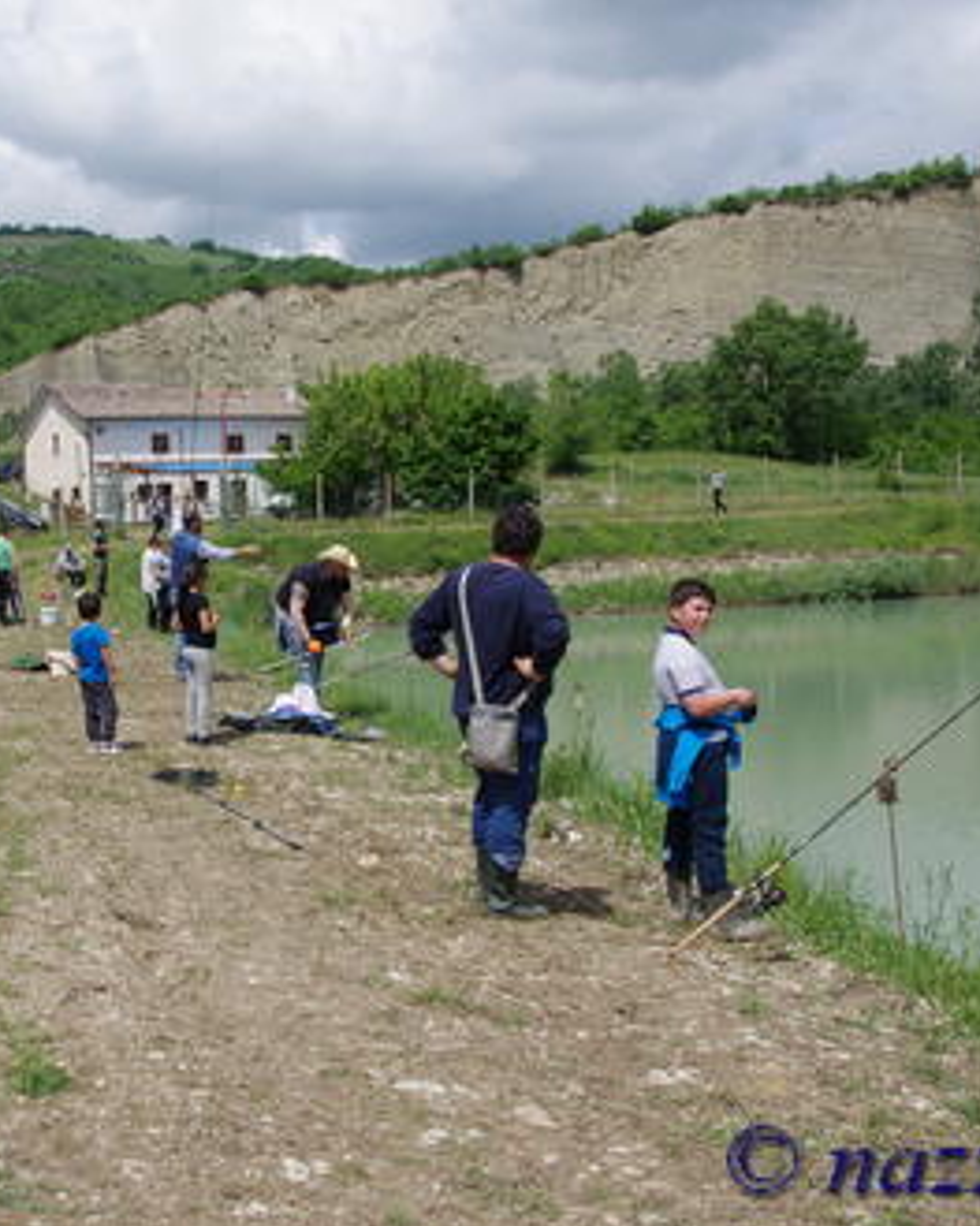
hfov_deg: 31.7
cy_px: 617
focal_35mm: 47
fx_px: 1705
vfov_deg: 39.6
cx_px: 287
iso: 400
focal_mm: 22
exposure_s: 1/500
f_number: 11
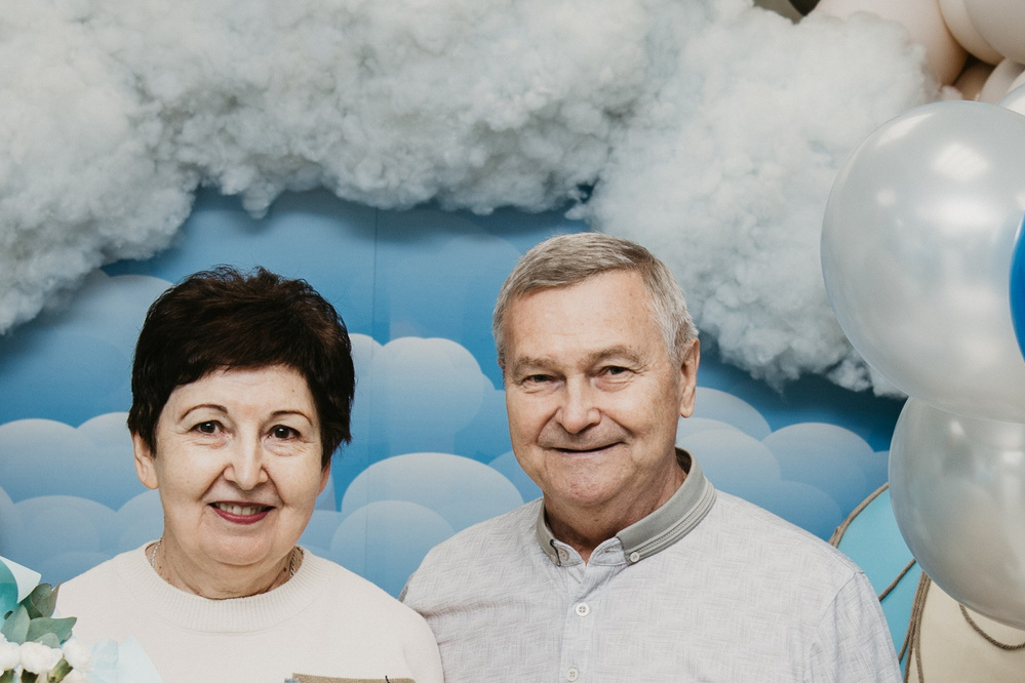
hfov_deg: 24.7
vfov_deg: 16.4
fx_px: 2335
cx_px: 607
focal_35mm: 82
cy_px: 628
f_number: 4
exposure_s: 1/160
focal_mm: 32
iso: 160
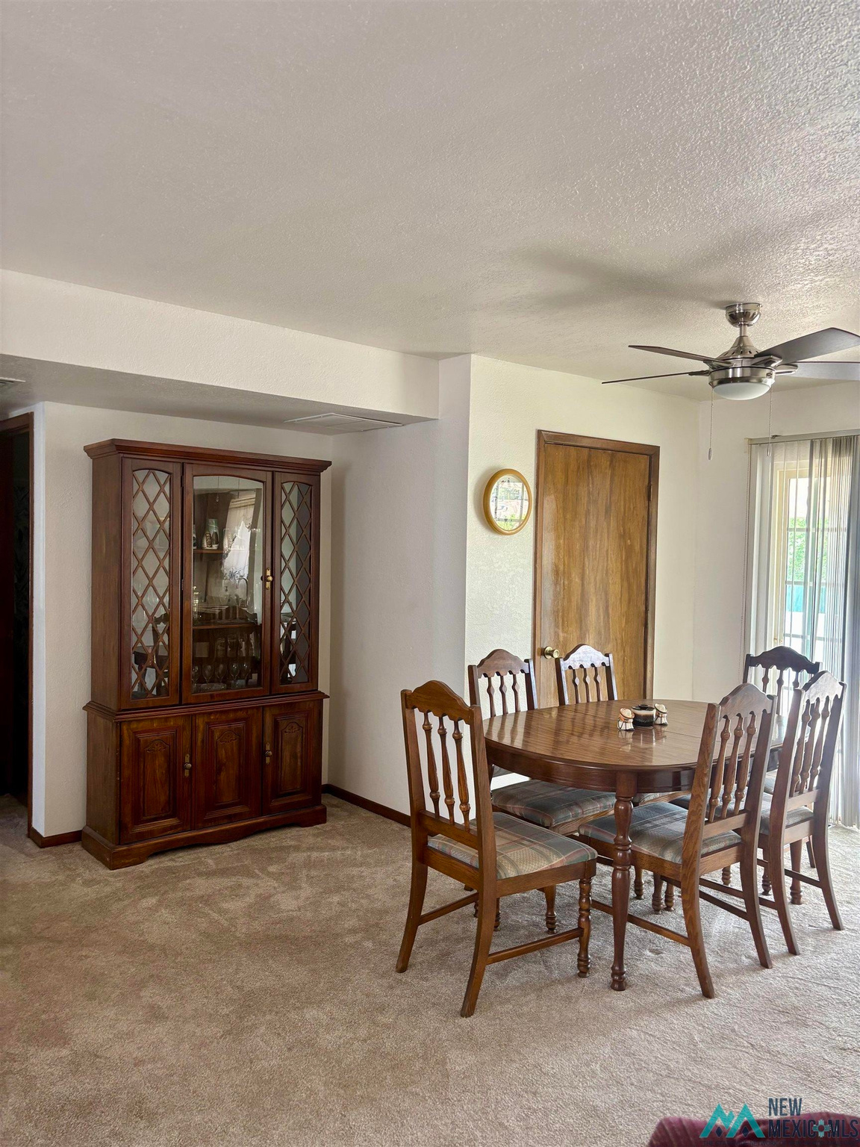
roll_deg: -1.7
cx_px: 430
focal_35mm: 26
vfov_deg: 67.3
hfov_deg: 53.1
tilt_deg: -3.2
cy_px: 574
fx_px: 861
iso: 125
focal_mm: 5.96
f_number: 1.6
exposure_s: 1/60
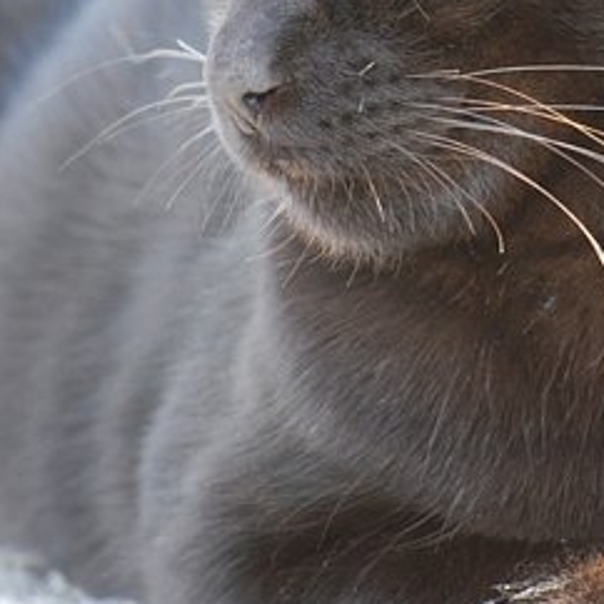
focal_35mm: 743
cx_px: 492
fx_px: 14667
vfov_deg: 2.4
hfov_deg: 2.4
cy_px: 97
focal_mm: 220
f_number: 9
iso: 200
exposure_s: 1/20
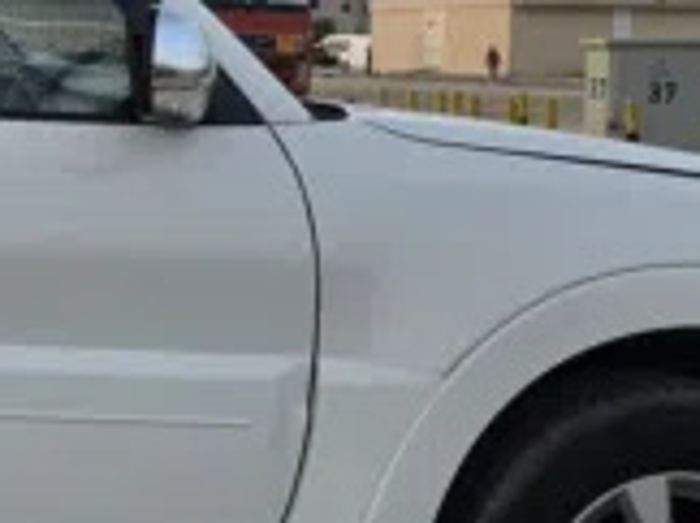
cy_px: 138
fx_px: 1837
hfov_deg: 18.9
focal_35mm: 91
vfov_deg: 16.1
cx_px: -354
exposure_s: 1/180
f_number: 1.7
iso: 25
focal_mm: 6.3
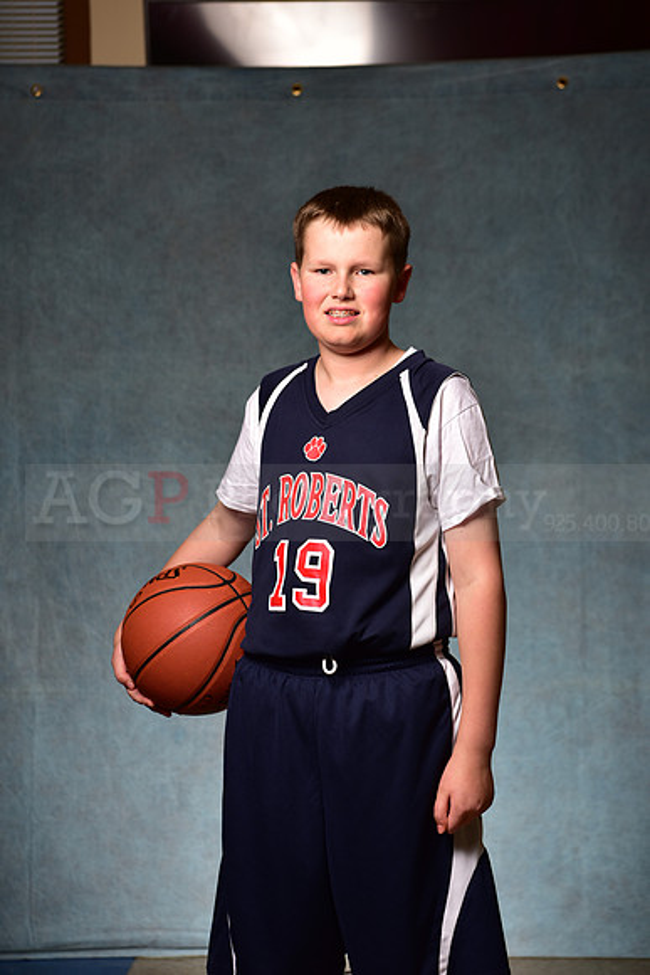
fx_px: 1895
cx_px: 325
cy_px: 488
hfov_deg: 19.5
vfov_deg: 28.8
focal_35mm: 70
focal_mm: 70
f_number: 5
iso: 100
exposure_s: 1/200
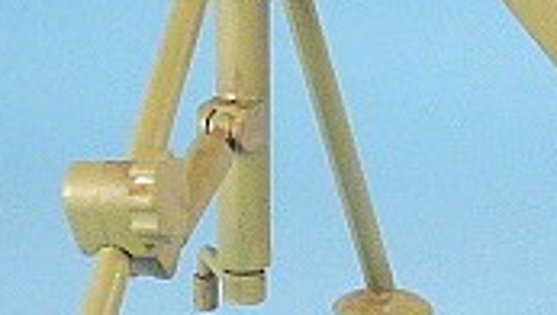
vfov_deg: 6.3
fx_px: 2855
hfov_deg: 11.1
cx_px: 496
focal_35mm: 193
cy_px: 145
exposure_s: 1/100
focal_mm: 4.8
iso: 100
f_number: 4
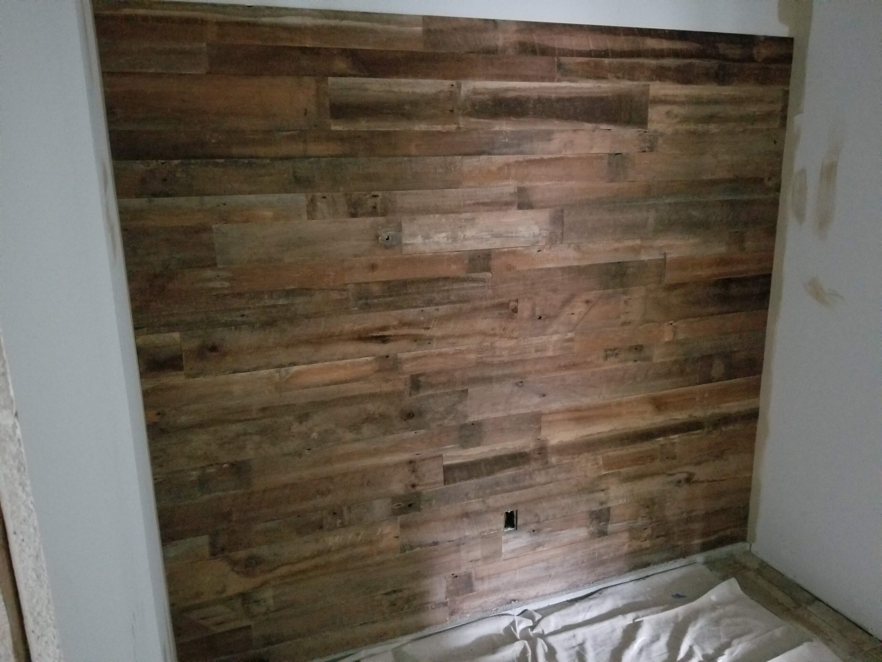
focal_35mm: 26
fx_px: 662
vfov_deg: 53.1
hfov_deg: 67.3
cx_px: 441
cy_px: 331
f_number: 1.7
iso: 1250
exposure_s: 1/9
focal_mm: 4.3
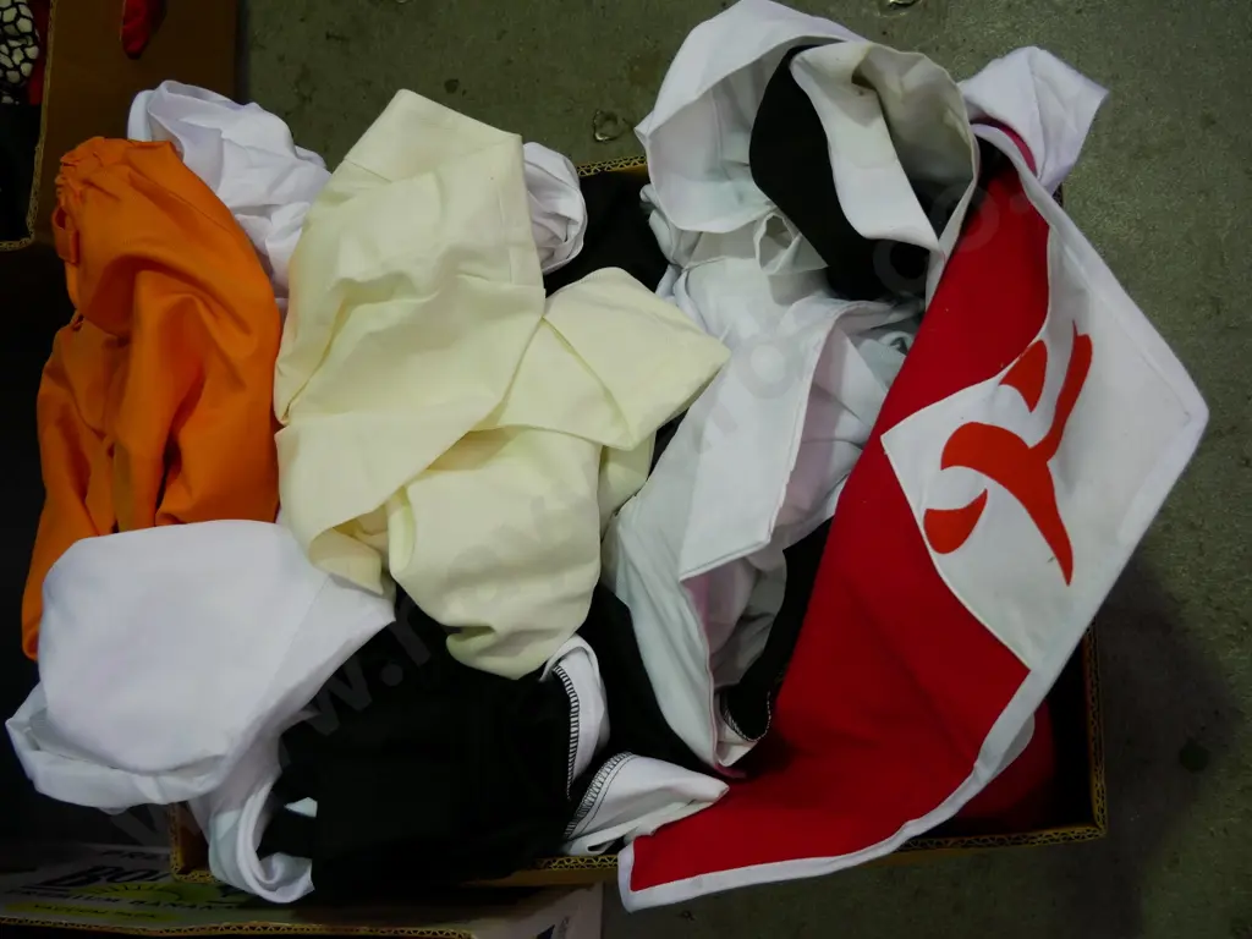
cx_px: 626
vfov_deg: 32.9
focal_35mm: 44
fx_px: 1591
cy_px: 470
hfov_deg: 42.9
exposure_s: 1/60
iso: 500
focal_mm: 22
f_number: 4.2
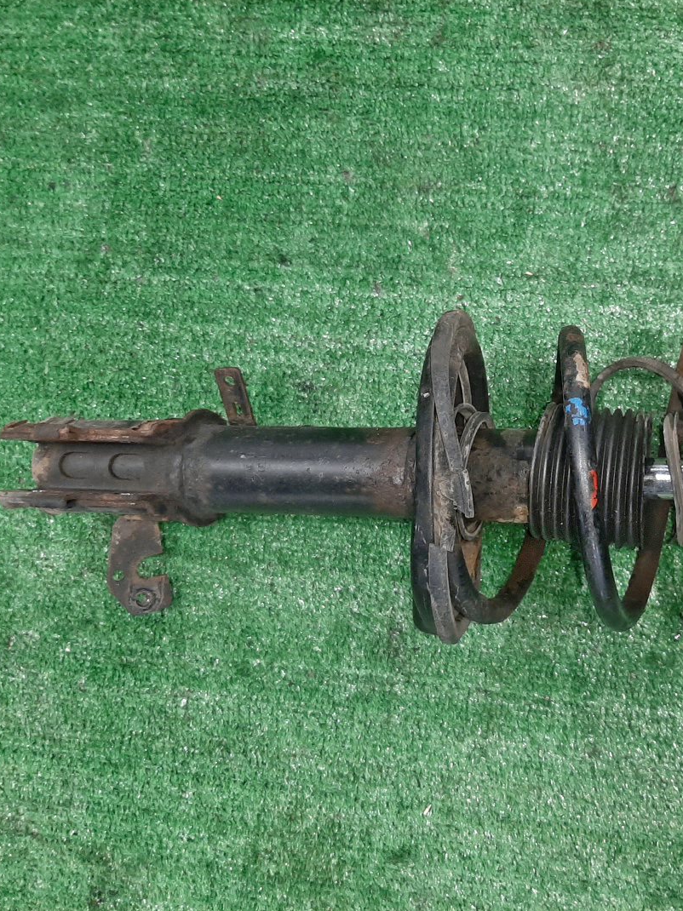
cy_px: 455
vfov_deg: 52.6
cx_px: 509
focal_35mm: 35
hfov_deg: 39.6
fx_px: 921
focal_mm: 3.93
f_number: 1.7
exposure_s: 1/33
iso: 193
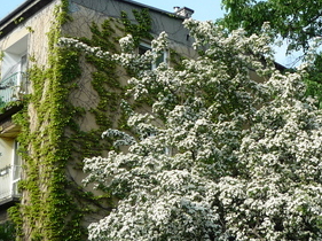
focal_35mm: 73
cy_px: 95
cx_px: 193
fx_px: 678
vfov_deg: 20.1
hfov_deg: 26.7
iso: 100
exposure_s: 1/250
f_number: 4
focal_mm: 5.2
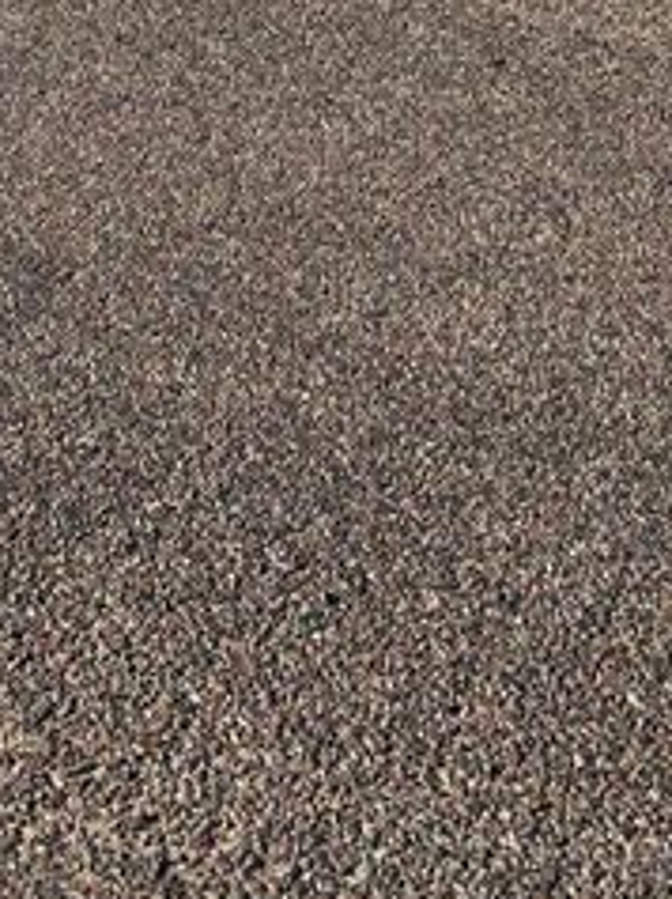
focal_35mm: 73
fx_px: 1893
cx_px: 317
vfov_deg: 23.2
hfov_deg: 20.1
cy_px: -323
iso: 50
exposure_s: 1/4444
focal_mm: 5.7
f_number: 1.5
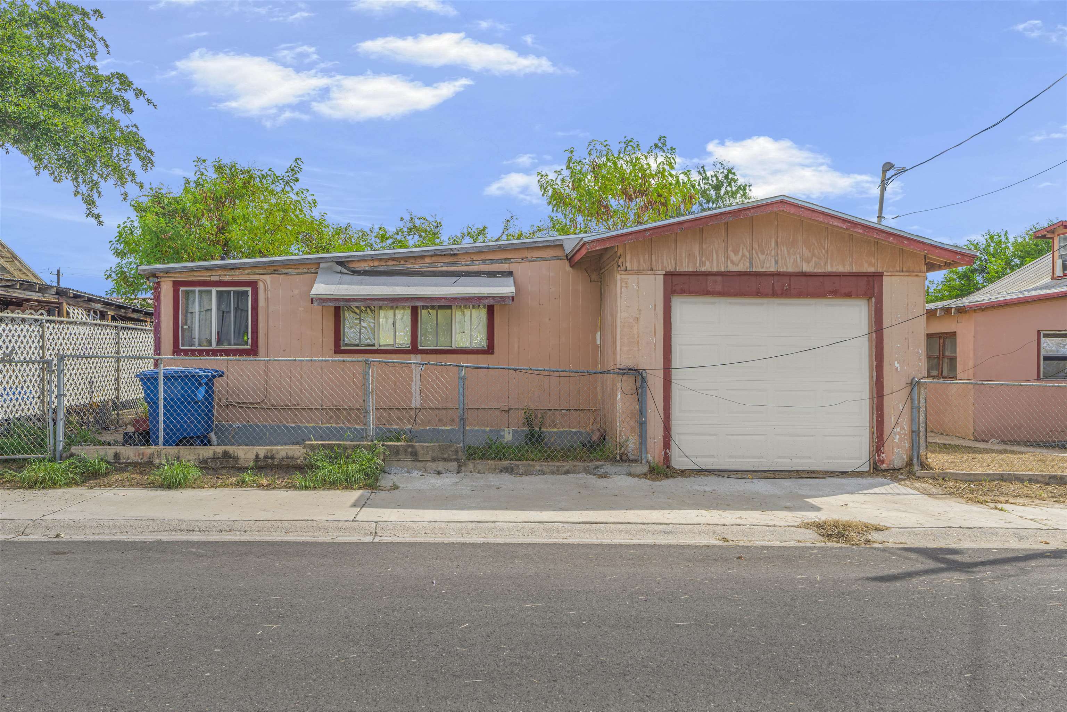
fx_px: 948
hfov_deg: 58.7
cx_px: 534
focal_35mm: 32
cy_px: 356
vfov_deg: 41.1
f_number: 9
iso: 200
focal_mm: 32
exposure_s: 1/125
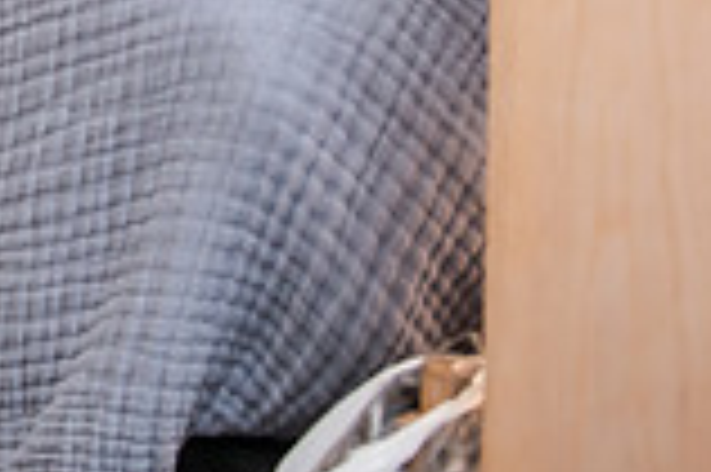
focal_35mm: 103
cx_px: -333
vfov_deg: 12.5
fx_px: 2032
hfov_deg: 17.9
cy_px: -285
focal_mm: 28
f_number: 3.5
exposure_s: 1/125
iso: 640
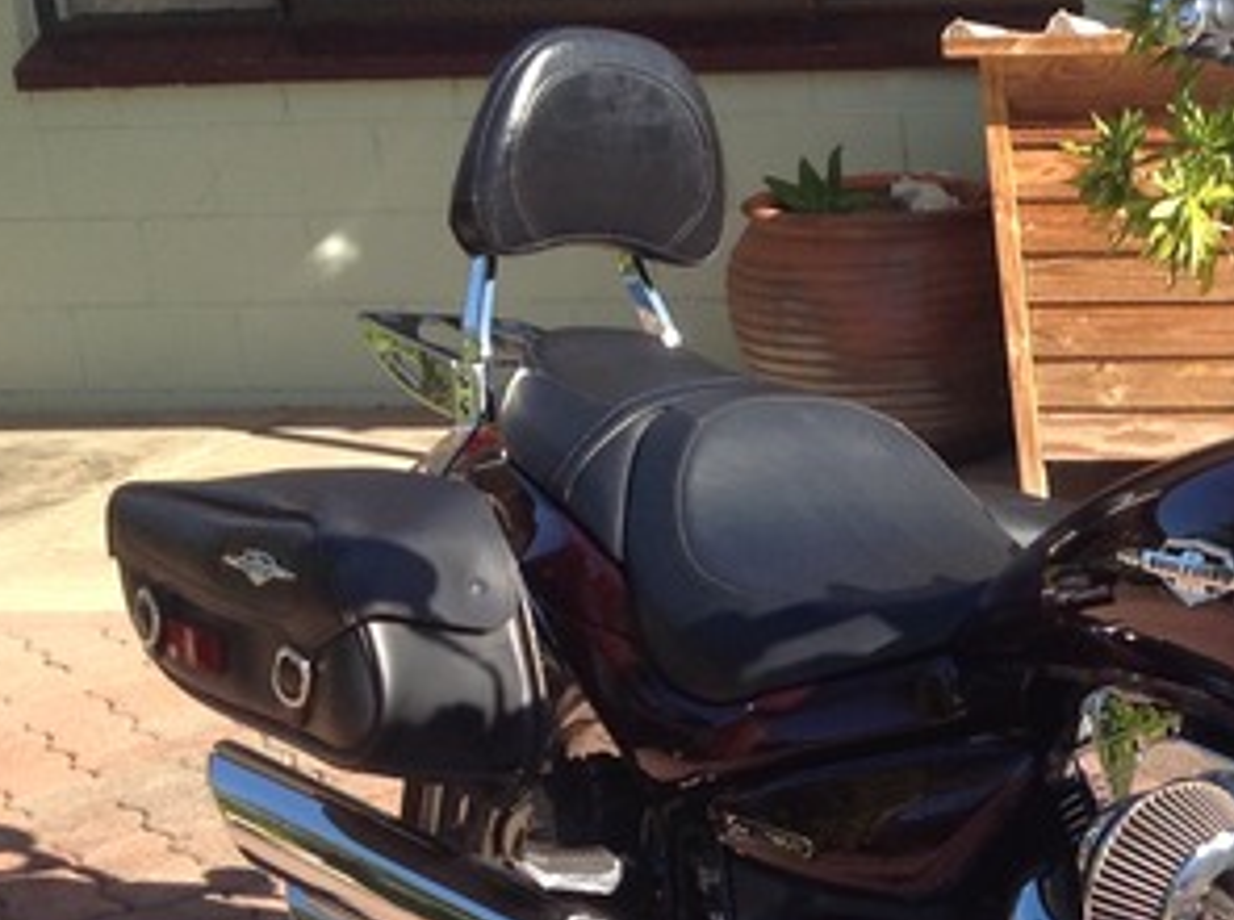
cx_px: 1406
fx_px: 3380
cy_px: 903
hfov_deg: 19.7
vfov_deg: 15.3
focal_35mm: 95
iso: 50
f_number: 2.4
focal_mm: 4.28
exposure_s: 1/643
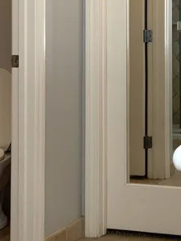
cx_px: 157
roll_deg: -1.2
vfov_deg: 18.9
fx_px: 712
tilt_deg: +0.1
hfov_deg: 14.4
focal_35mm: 102
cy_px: 19
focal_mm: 3
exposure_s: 1/60
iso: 50
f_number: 1.8
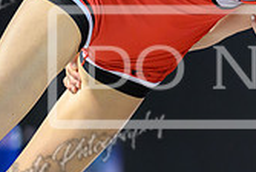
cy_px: 112
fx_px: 3996
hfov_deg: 3.7
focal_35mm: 561
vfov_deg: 2.5
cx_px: 351
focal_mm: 150
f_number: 2.8
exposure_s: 1/800
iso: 5000
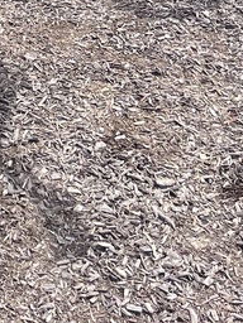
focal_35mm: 104
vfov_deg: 16.7
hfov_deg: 13.3
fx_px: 973
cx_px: -132
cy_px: -194
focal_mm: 5.1
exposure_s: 1/2179
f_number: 1.6
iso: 50
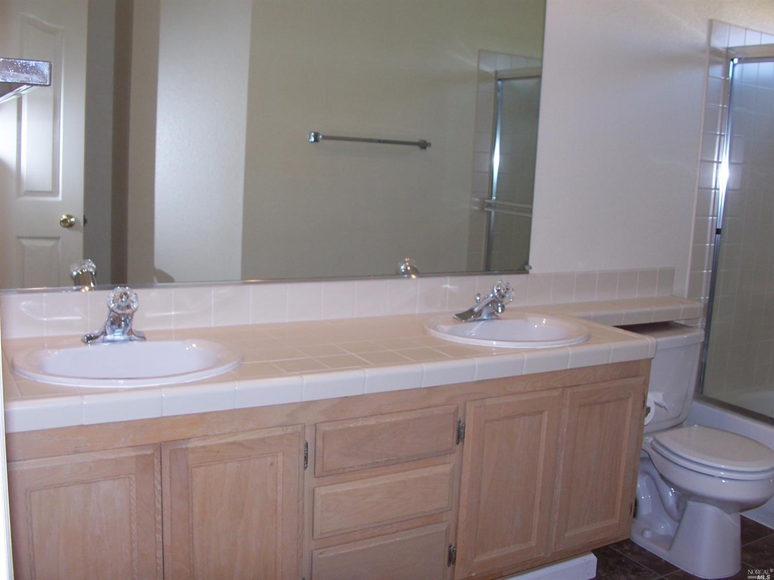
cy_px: 290
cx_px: 387
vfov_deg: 40.7
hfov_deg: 52.6
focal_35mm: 35
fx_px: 782
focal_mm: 6
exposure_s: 1/60
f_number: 2.8
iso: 80
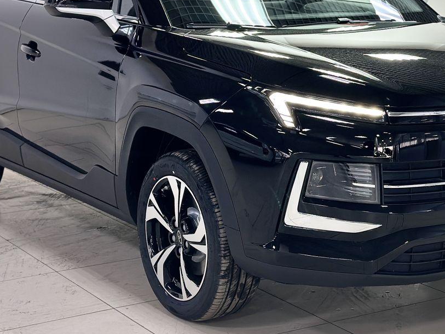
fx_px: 1093
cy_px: 95
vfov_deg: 17.3
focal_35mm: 85
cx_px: 267
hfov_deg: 23.0
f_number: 1.78
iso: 125
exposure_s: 1/88
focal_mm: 6.86
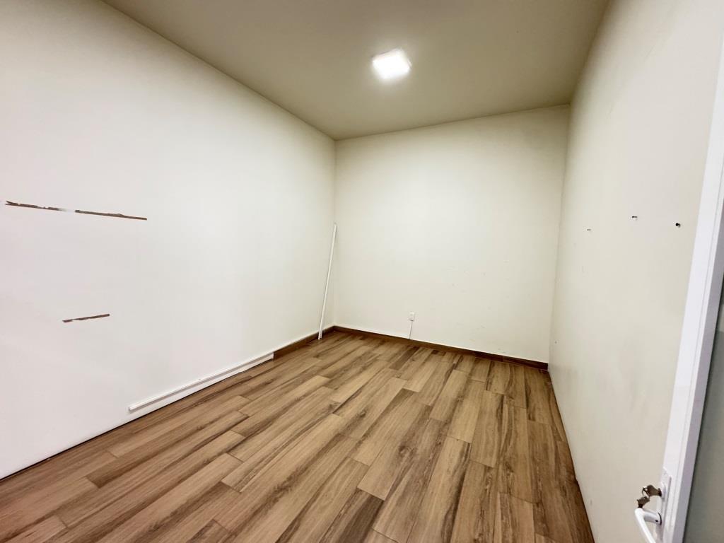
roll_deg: -1.4
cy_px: 272
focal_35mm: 14
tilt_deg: -4.8
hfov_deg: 102.1
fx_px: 293
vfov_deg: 85.7
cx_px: 362
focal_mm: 2.22
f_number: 2.2
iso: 320
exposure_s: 1/60
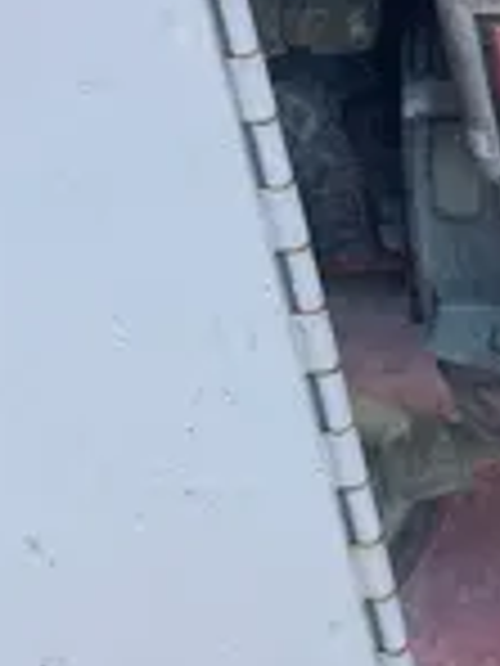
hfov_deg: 10.0
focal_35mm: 129
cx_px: 1207
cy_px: -88
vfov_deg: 14.9
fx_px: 2484
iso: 80
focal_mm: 4.2
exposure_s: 1/121
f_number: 1.6
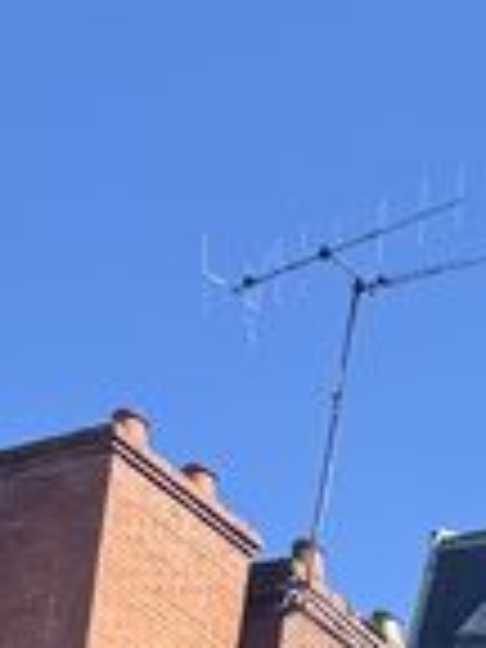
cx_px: 1674
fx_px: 3126
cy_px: 1548
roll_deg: -0.1
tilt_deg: +16.7
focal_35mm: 167
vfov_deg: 10.3
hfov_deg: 7.4
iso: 80
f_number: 1.78
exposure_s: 1/1923
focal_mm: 6.76
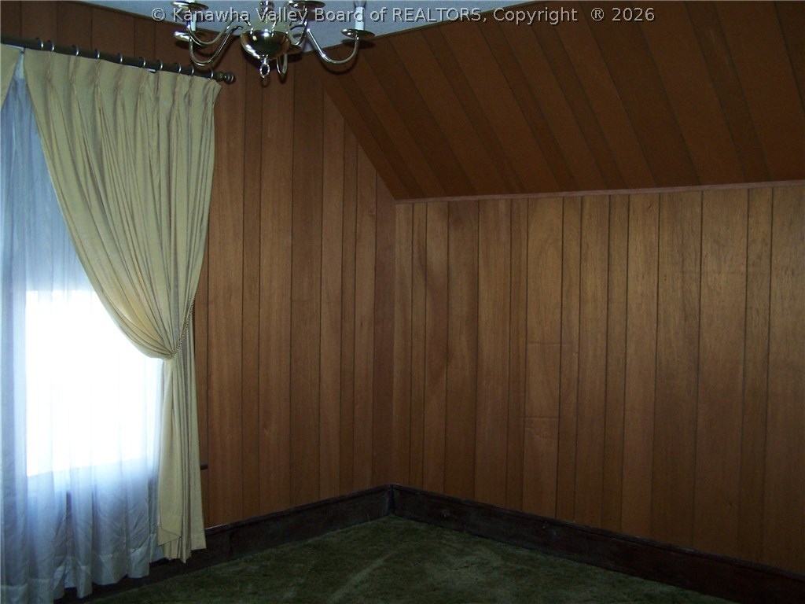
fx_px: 884
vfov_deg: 37.7
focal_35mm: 38
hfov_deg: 49.0
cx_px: 402
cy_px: 302
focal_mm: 6.3
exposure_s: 1/60
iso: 140
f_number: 2.8
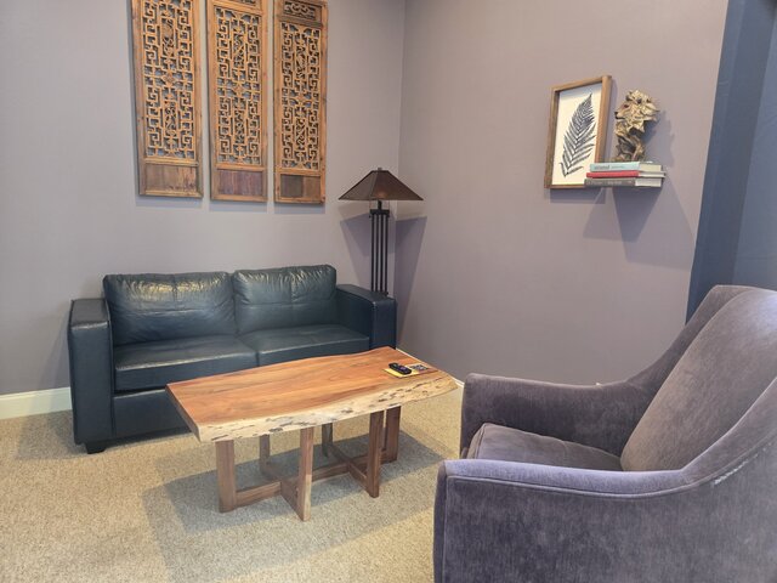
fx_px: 516
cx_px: 388
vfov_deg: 58.9
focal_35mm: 23
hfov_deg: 73.9
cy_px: 292
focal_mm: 5.4
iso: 640
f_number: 1.8
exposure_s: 1/60
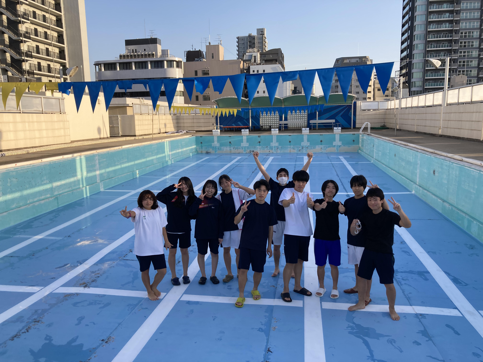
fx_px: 391
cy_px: 181
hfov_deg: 63.4
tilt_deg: -8.2
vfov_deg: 49.7
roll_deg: +1.1
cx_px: 242
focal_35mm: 28
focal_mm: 3.99
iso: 20
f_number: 1.8
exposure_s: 1/405
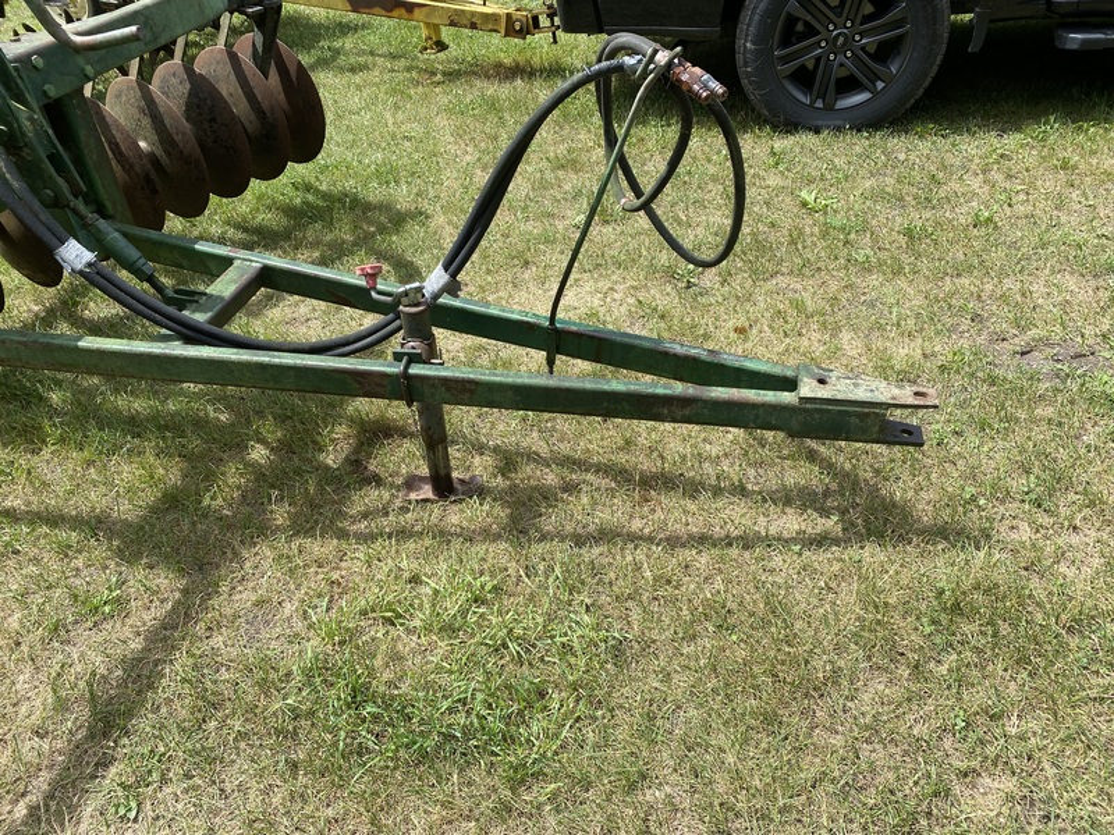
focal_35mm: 26
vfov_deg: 53.1
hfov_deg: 67.3
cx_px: 557
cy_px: 418
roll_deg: +7.2
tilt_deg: -37.0
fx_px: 837
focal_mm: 4.25
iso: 32
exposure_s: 1/1135
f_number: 1.8
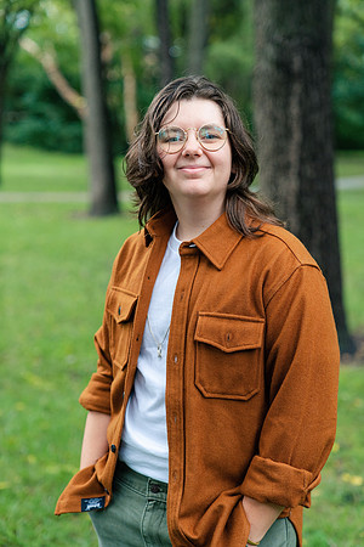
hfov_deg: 19.5
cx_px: 182
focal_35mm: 70
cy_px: 274
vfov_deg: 28.8
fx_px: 1062
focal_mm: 70
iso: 1000
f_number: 2.8
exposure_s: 1/500
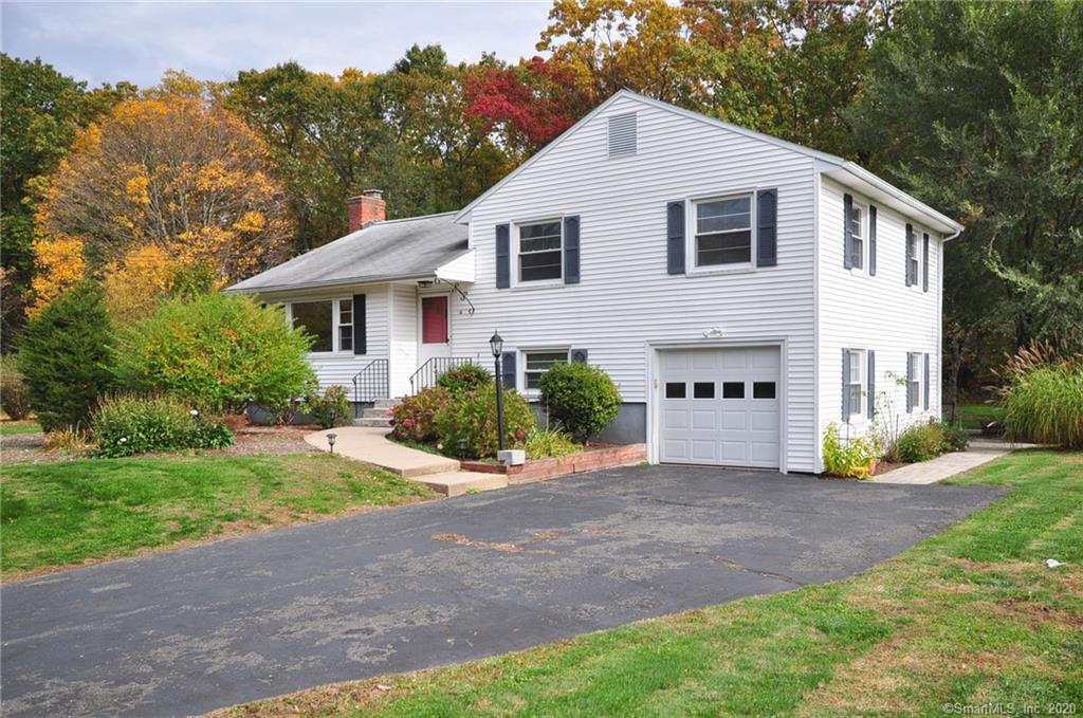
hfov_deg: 62.0
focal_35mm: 30
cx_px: 542
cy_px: 359
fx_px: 901
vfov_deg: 43.5
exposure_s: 1/250
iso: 200
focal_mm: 20
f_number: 9
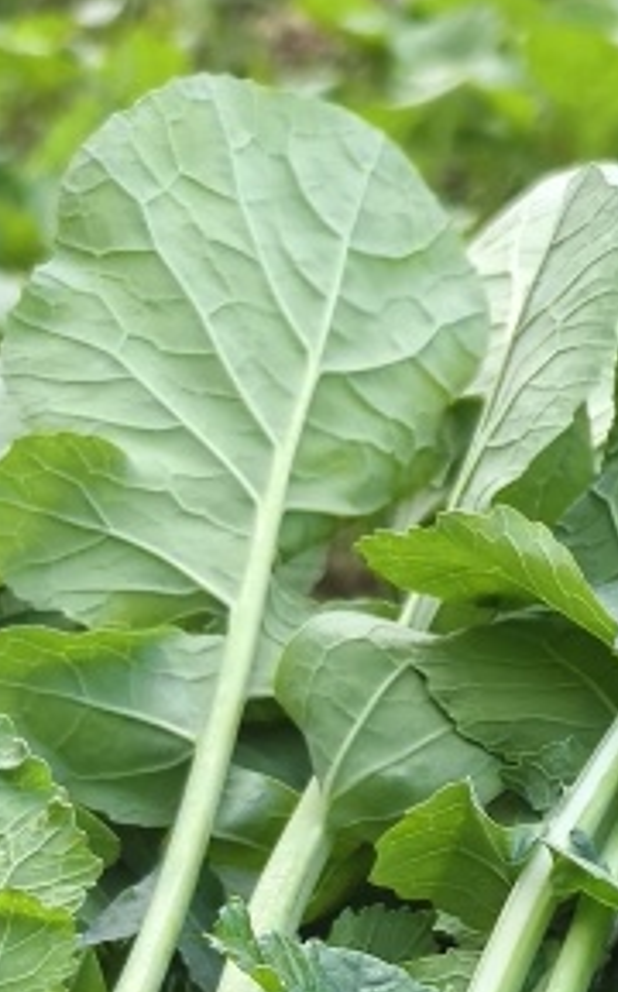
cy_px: 1412
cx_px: 731
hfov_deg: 9.2
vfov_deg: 14.0
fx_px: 3809
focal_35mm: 141
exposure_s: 1/451
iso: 160
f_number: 2
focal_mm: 5.75
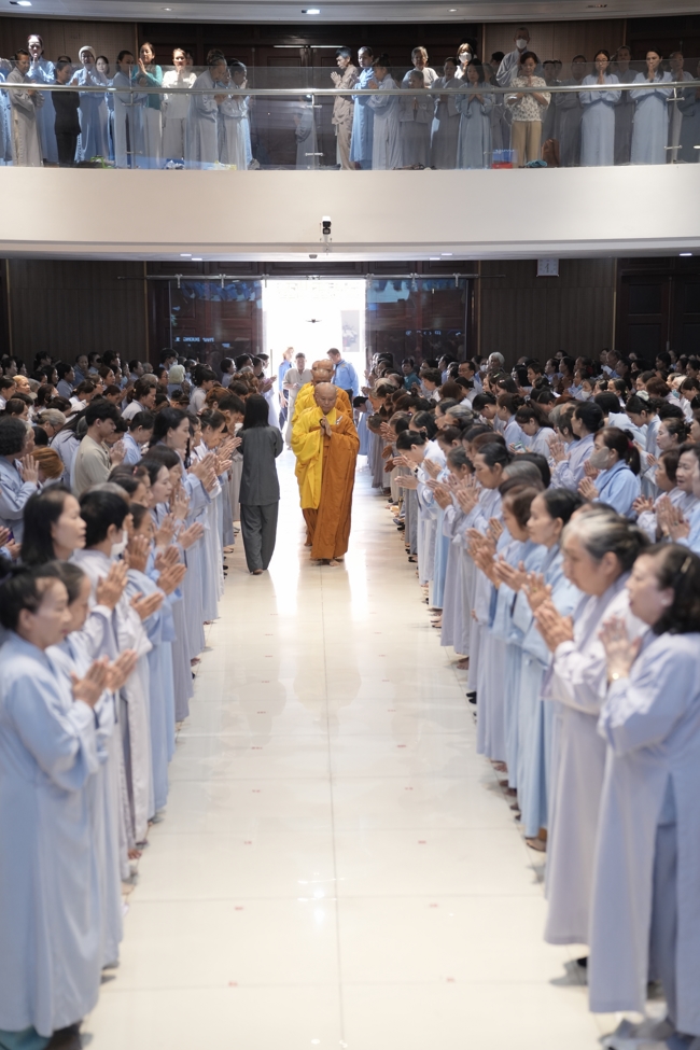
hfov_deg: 23.8
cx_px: 350
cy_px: 525
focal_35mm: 57
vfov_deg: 35.1
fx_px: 1662
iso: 1000
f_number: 2.2
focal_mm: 57
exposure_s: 1/160
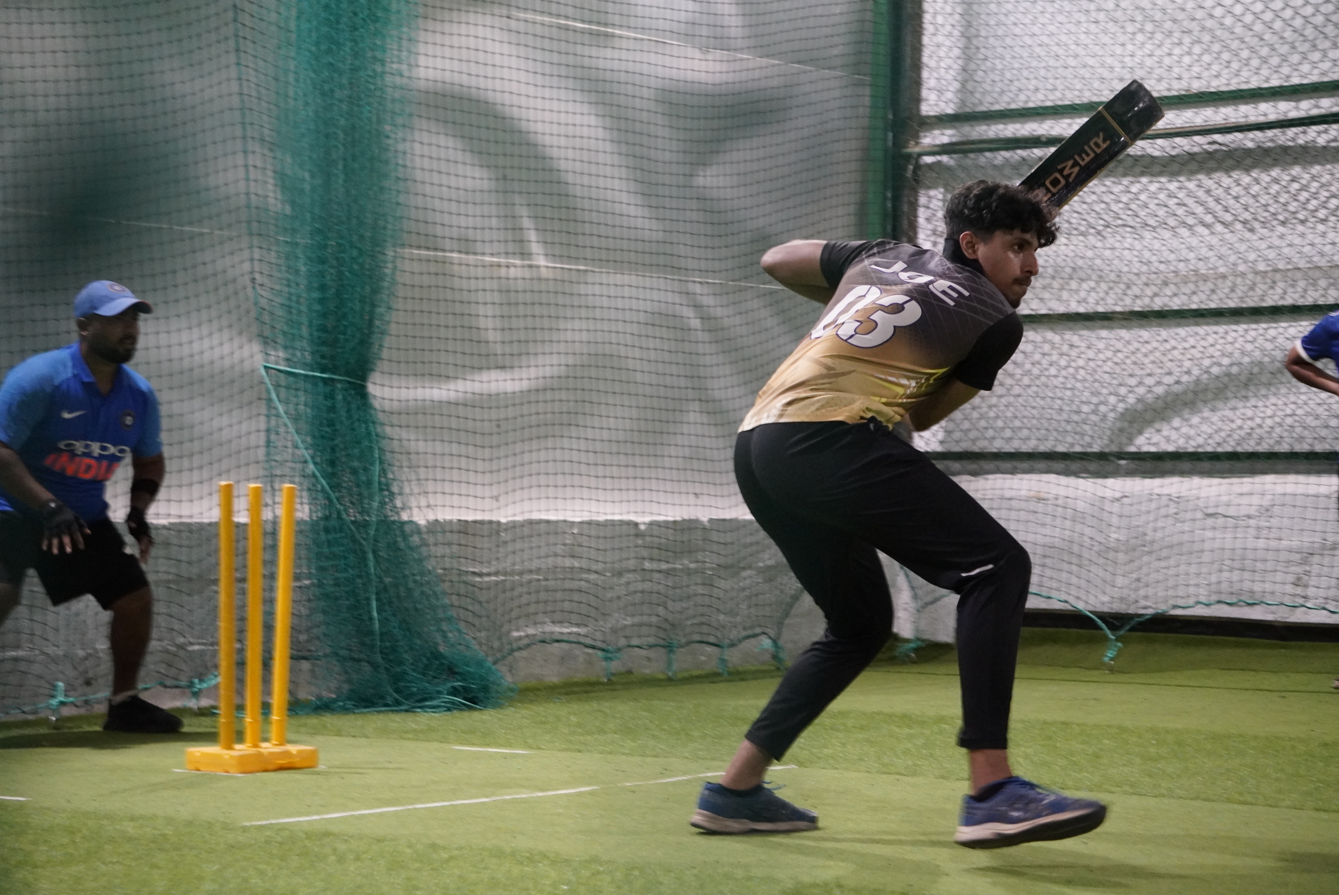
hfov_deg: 24.6
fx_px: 3070
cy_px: 448
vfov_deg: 16.6
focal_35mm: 82
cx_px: 670
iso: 4000
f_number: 4.5
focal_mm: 55
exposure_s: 1/200
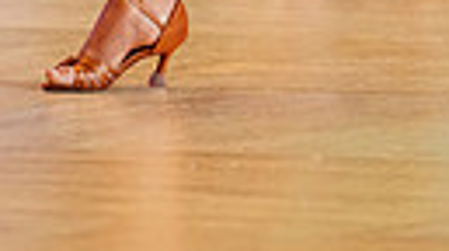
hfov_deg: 2.5
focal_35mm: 850
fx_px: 10101
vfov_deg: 1.4
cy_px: -380
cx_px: 30
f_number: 2.8
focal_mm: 180
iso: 2500
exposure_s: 1/400
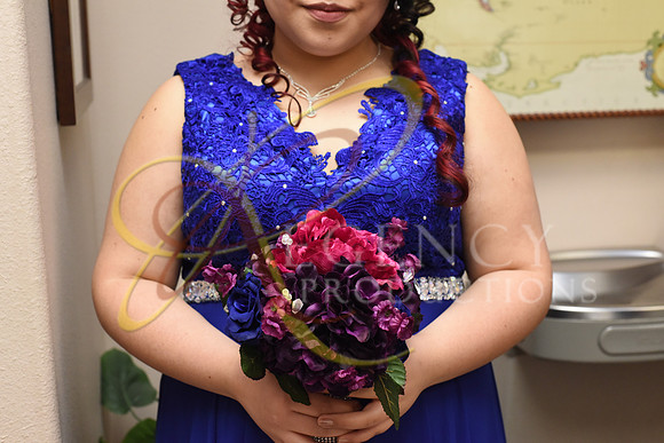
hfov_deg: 39.6
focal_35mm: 50
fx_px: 922
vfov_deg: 27.0
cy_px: 222
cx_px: 332
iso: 3200
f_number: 7.1
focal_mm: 50
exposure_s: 1/125
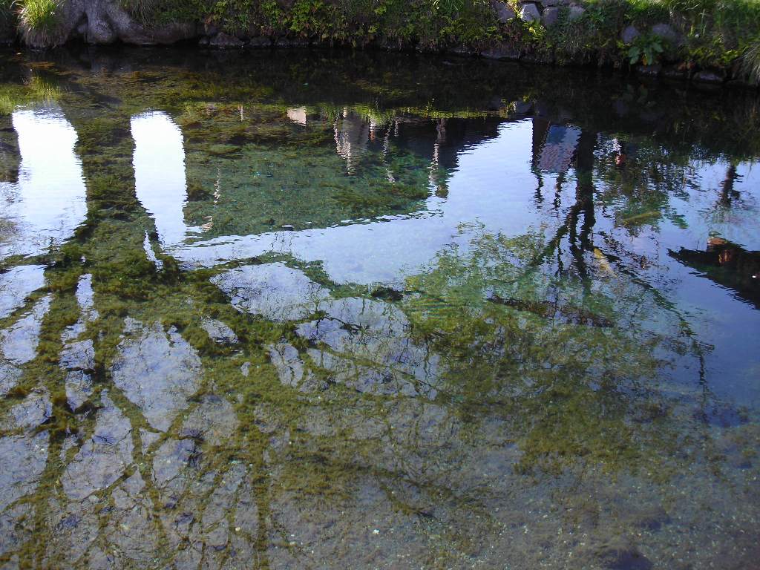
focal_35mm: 38
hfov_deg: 49.0
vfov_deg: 37.7
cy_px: 285
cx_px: 380
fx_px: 834
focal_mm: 6.3
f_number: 3.2
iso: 50
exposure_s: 1/97.2
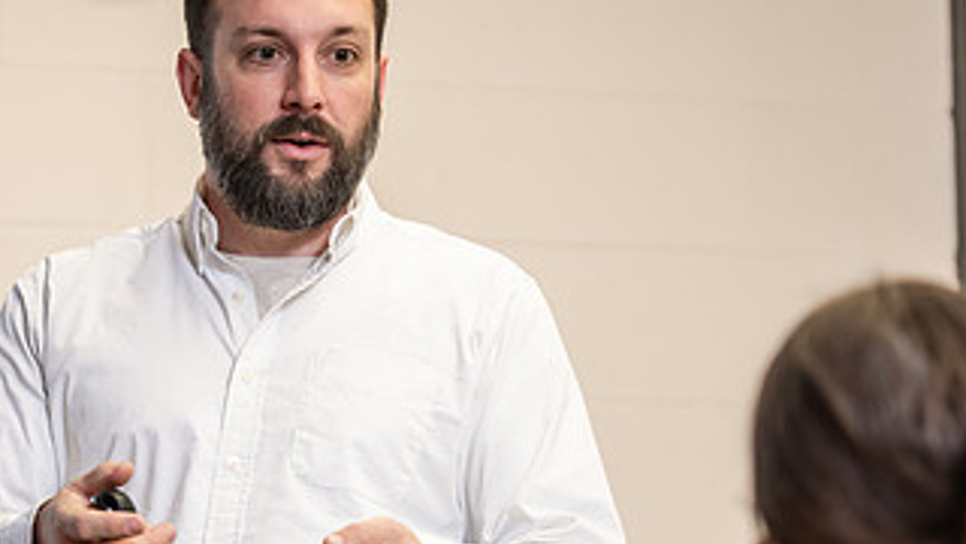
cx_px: 263
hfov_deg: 11.6
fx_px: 4764
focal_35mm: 186
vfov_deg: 6.5
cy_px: 458
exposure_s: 1/200
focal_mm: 98
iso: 1000
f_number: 2.8
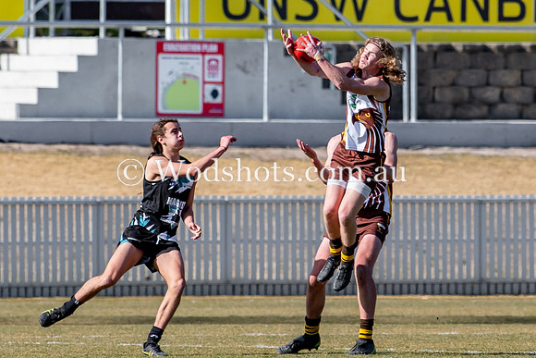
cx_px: 341
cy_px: 141
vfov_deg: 1.6
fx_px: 12786
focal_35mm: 859
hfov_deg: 2.4
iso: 220
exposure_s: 1/2000
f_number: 4
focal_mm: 200
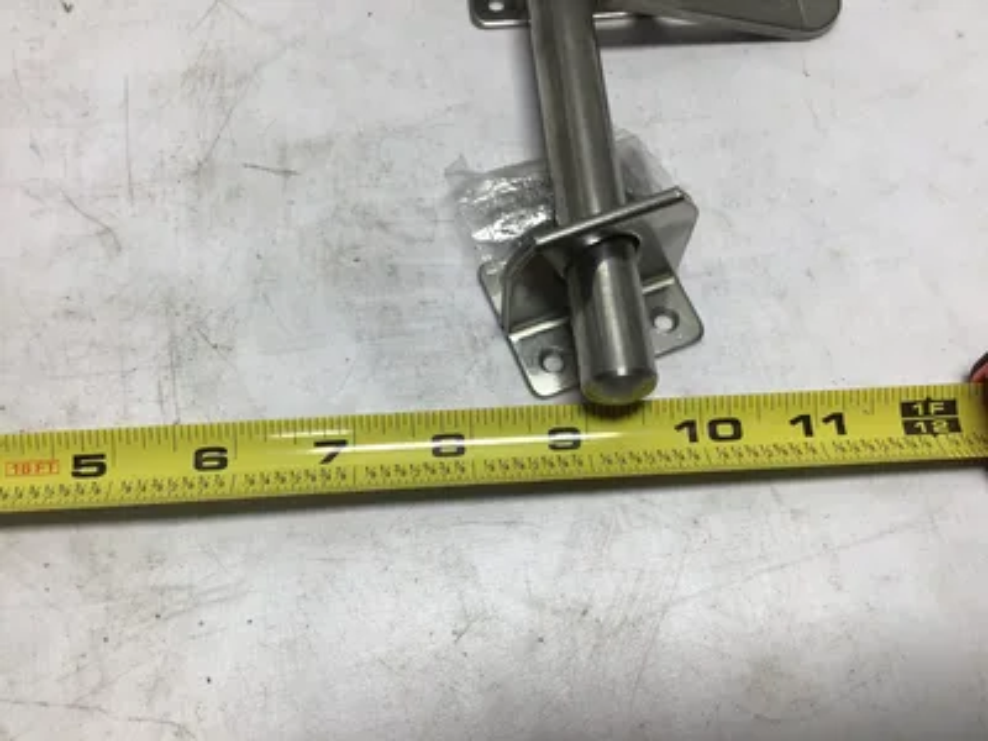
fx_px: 885
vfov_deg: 45.4
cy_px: 370
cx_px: 494
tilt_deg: -65.7
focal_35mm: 31
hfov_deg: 58.4
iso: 25
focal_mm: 3.3
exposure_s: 1/148
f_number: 2.4
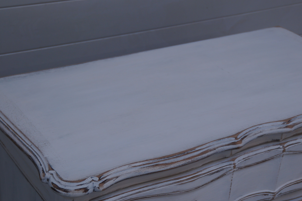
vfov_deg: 20.4
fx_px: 559
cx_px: 177
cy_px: 120
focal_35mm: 67
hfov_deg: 30.2
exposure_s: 1/60
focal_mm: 35
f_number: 4.5
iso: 200
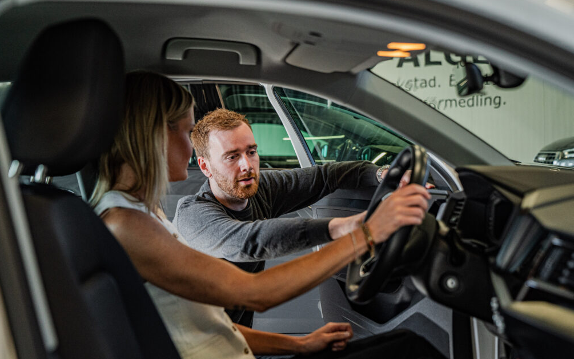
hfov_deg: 37.5
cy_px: 173
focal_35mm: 54
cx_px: 286
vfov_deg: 24.0
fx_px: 845
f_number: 3.2
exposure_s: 1/250
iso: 1600
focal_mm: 52
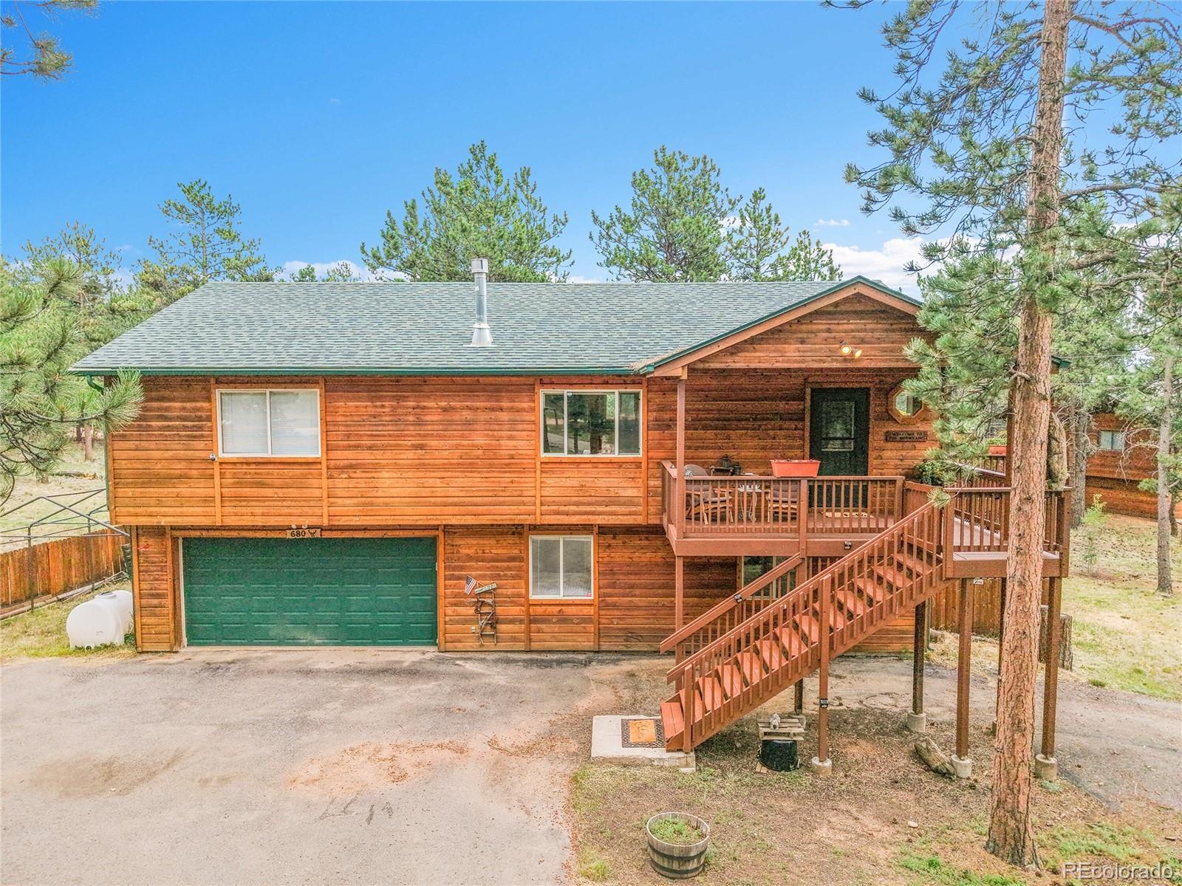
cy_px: 443
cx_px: 591
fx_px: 820
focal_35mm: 24
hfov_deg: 71.6
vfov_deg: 56.8
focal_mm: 8.67
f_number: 1.8
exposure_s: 1/4000
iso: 420
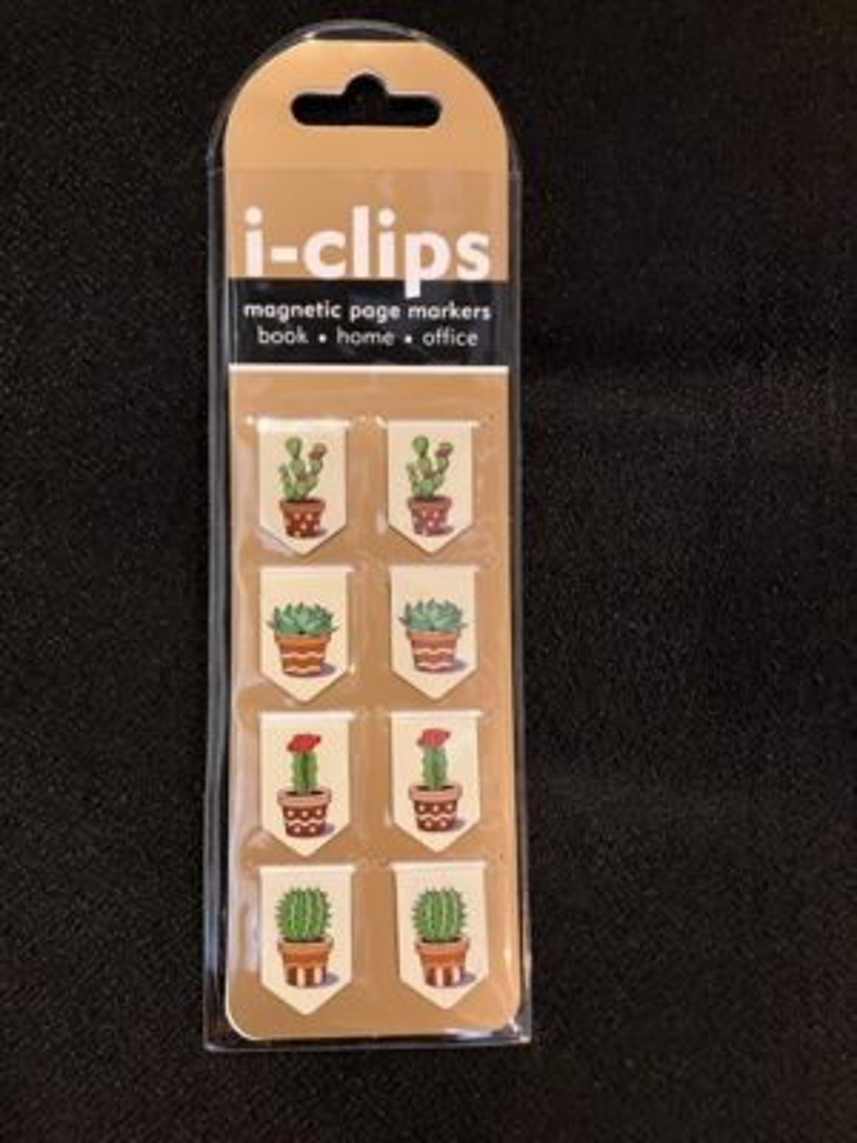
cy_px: 572
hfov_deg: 49.7
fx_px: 924
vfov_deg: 63.4
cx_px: 428
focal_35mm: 28
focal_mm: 3.99
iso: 500
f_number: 1.8
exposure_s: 1/30
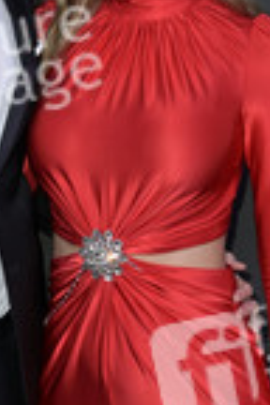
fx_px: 1496
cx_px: 39
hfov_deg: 10.3
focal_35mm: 133
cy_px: 214
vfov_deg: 15.4
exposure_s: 1/200
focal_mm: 48
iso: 1000
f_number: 5.6
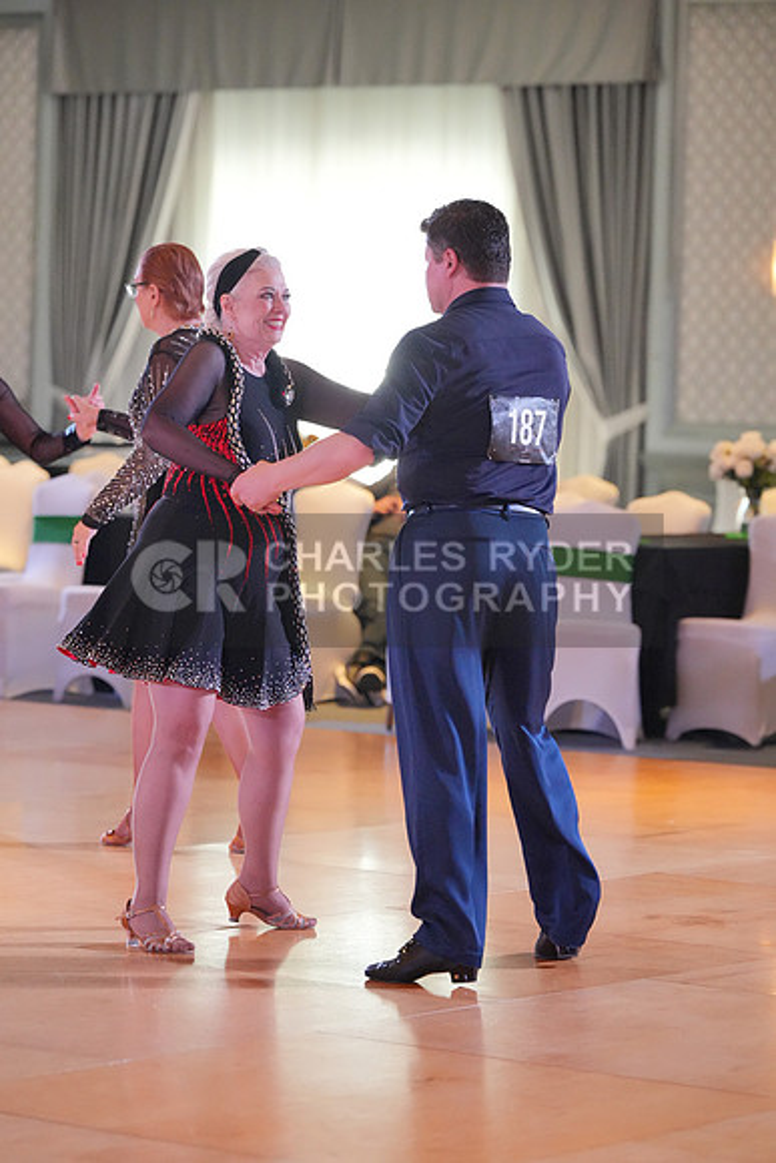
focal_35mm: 134
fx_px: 4330
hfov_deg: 10.2
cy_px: 582
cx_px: 388
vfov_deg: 15.3
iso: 8000
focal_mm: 134
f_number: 3.5
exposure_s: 1/500
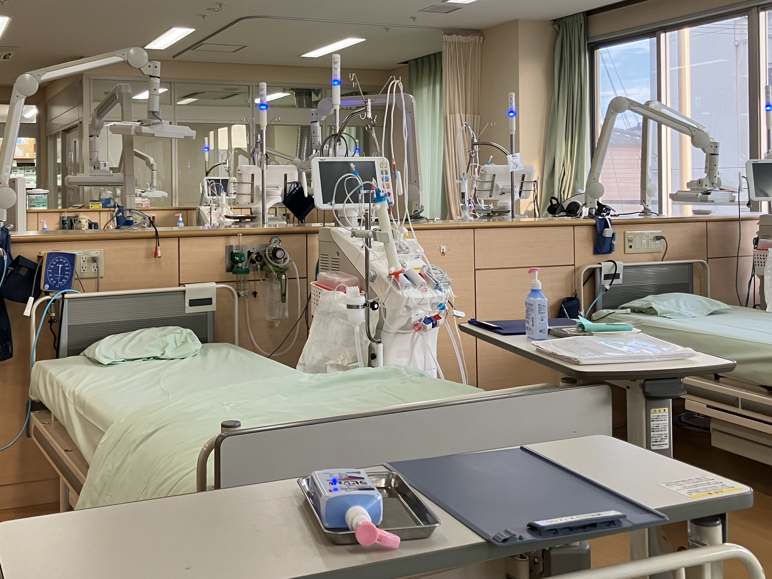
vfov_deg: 34.8
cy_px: 188
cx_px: 320
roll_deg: -0.2
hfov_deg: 45.6
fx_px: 914
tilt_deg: +0.4
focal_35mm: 41
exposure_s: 1/81
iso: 80
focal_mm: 3.99
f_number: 1.8
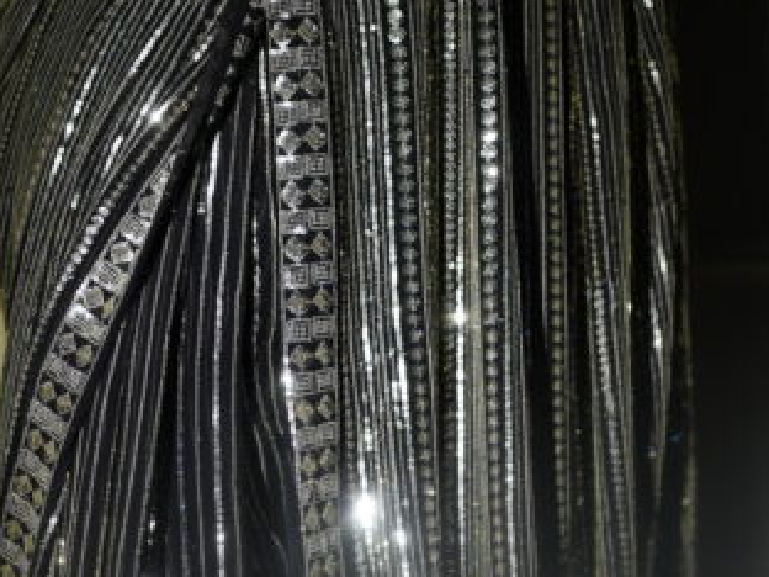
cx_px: 259
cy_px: 449
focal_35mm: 97
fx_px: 2155
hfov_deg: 20.2
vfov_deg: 15.2
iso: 250
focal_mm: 35
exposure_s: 1/100
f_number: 1.4
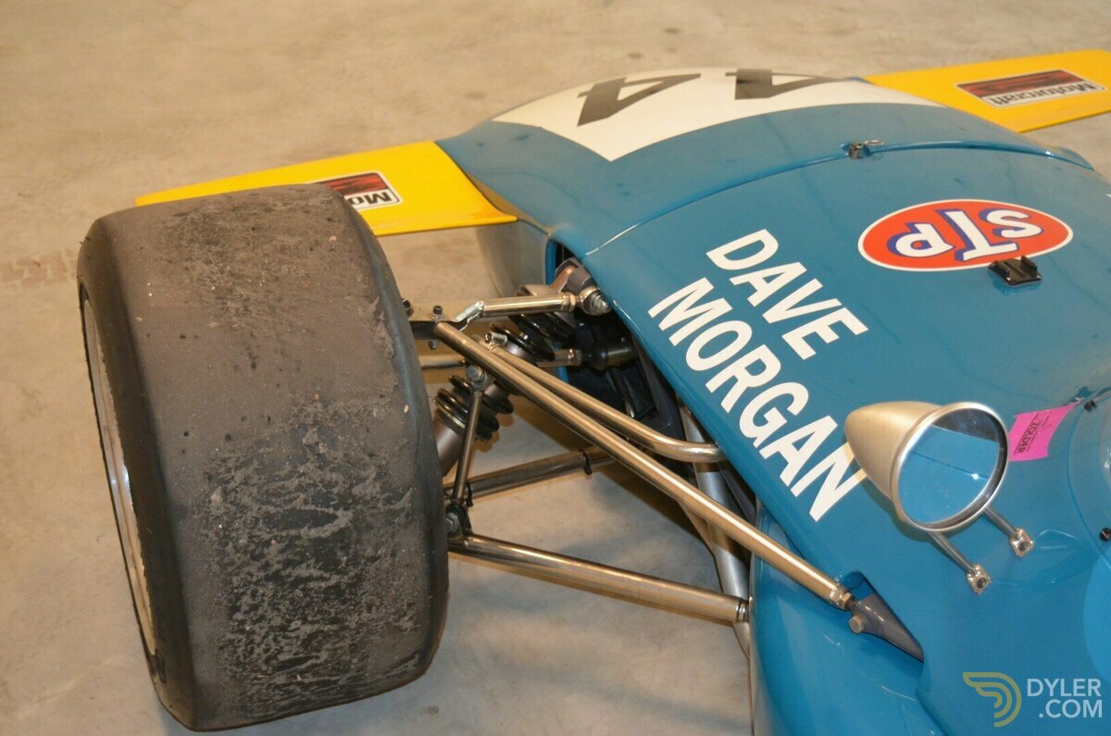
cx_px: 556
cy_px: 368
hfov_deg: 35.1
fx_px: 1756
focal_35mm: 57
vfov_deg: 23.7
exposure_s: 1/60
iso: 2000
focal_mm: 38
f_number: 4.8
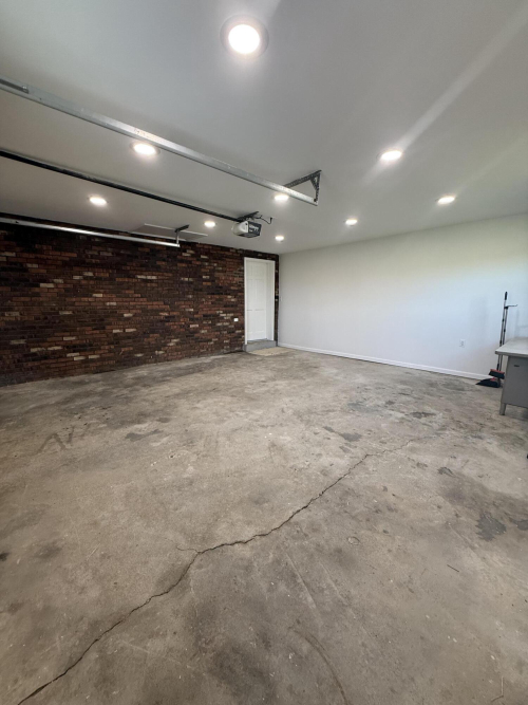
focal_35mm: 14
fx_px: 285
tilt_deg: -10.4
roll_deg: -0.6
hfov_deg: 85.7
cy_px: 352
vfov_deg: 102.1
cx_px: 264
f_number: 2.2
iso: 250
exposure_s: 1/120
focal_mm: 2.22
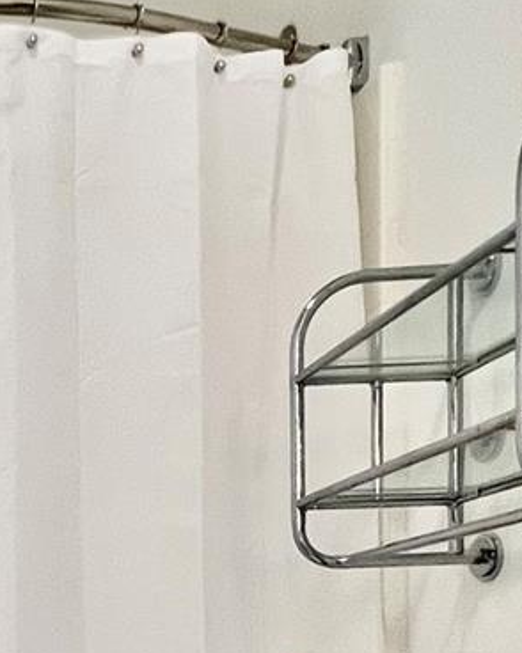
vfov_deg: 30.8
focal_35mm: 53
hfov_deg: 23.6
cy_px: 749
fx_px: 1024
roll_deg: +1.4
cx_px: -233
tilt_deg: -2.0
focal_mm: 1.57
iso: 250
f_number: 1.8
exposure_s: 1/60
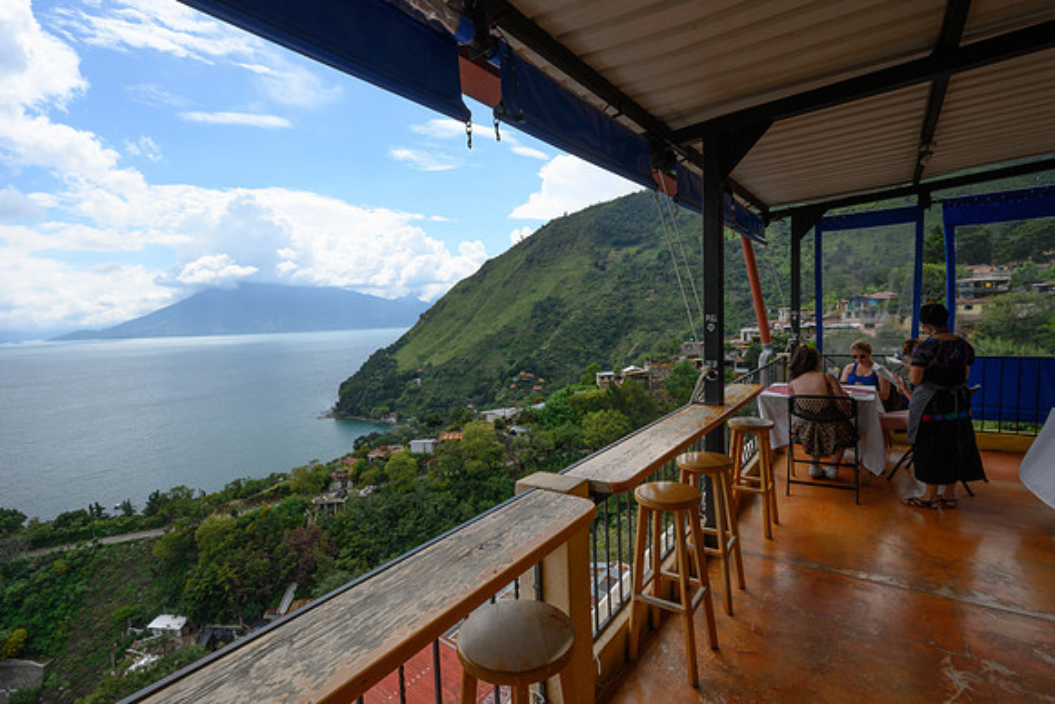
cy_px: 352
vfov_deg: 68.3
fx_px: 519
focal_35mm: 18
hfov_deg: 90.9
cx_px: 528
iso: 320
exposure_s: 1/100
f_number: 22
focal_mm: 16
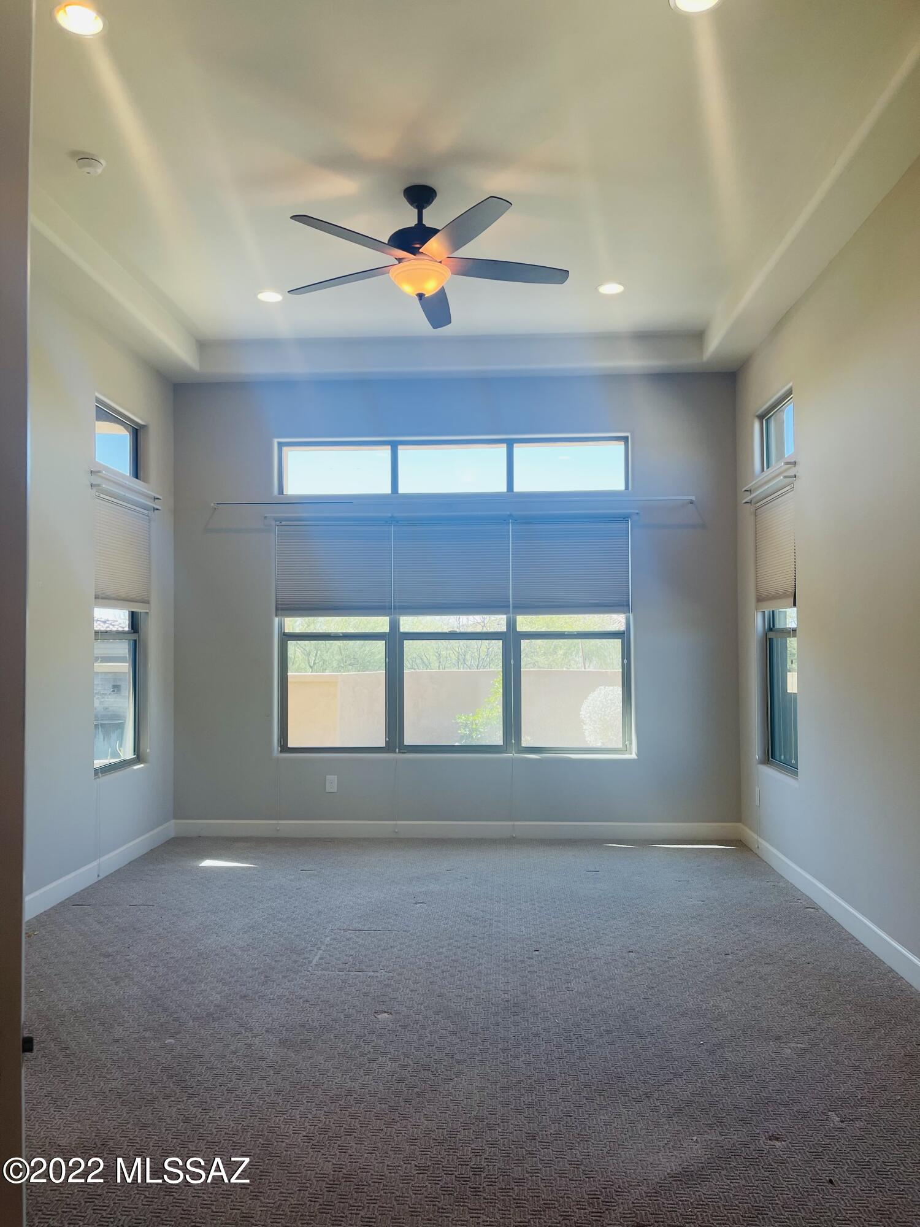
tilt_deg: +0.7
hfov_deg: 53.1
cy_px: 614
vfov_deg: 67.3
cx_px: 460
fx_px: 921
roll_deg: +0.0
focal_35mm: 26
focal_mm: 5.1
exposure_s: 1/120
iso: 40
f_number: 1.6
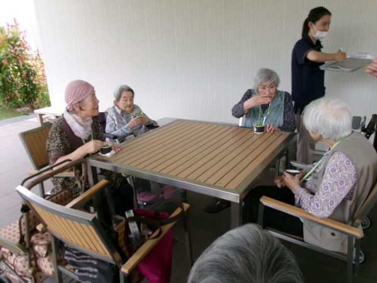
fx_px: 305
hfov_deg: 63.4
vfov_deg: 49.7
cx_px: 188
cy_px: 142
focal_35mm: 28
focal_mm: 5.1
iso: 100
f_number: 3.9
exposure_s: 1/75
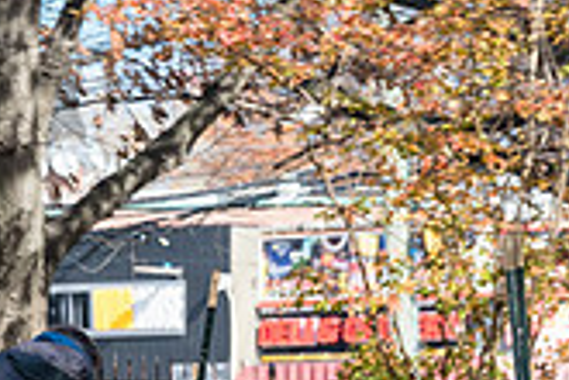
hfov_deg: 5.3
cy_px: 415
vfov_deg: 3.5
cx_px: 62
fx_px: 6179
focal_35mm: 391
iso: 1000
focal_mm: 109
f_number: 5.6
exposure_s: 1/640
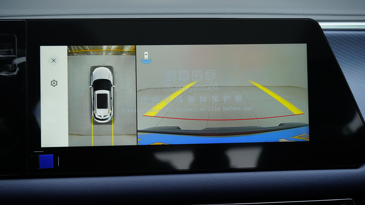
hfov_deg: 54.0
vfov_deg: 32.0
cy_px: 100
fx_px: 358
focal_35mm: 37
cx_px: 184
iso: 2500
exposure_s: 1/160
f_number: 5.6
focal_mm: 35
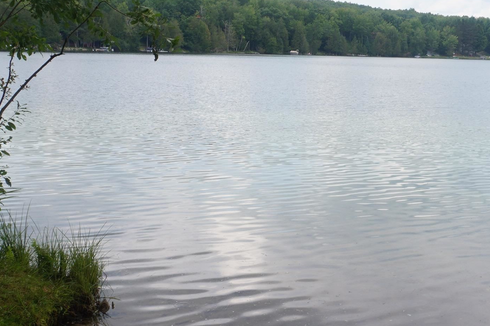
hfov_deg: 36.0
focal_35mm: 53
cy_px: 171
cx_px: 405
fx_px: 721
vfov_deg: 25.5
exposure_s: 1/80
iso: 100
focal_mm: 18
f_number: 11
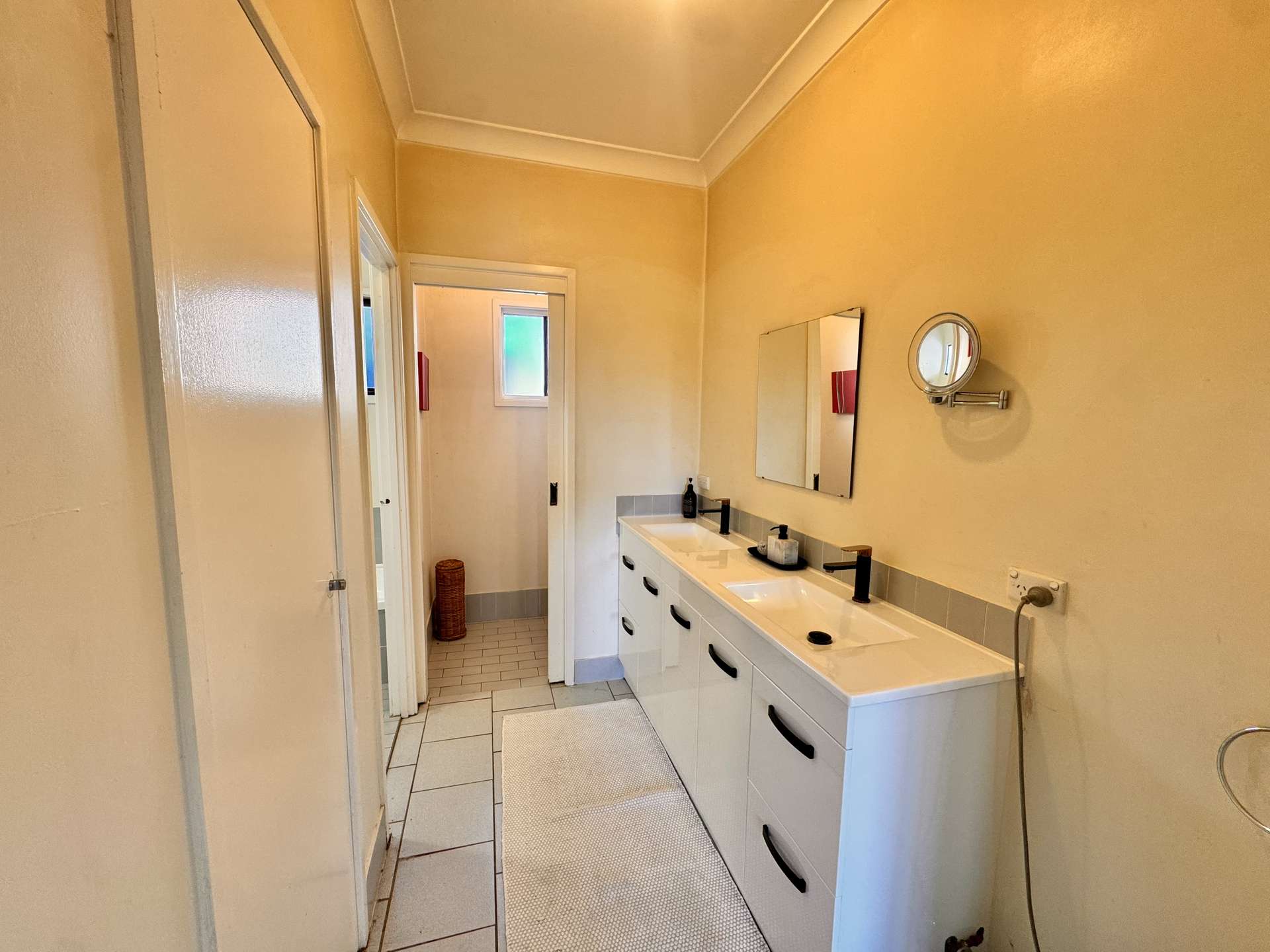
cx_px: 635
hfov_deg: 102.1
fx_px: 514
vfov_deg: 85.7
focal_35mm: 14
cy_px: 476
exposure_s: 1/100
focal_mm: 2.22
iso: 125
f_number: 2.2
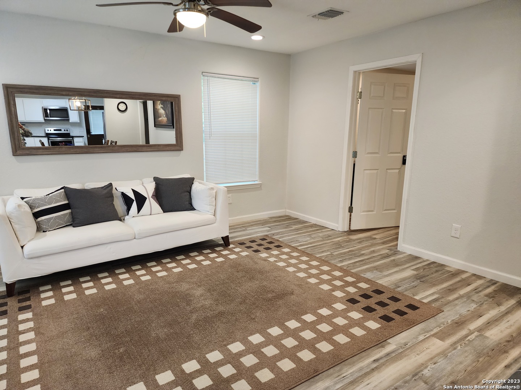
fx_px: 346
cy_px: 195
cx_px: 260
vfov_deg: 58.9
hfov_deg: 73.9
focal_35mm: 23
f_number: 1.8
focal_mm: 6.4
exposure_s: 1/120
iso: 320
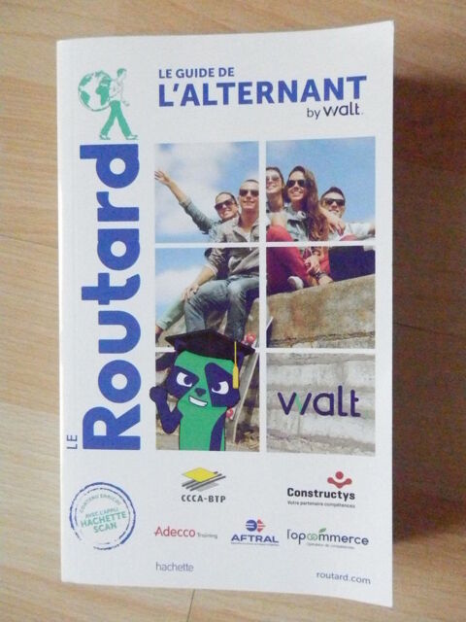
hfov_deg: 54.9
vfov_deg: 69.4
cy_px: 311
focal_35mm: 25
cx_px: 233
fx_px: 449
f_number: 3
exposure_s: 1/500
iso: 6400
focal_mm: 4.5
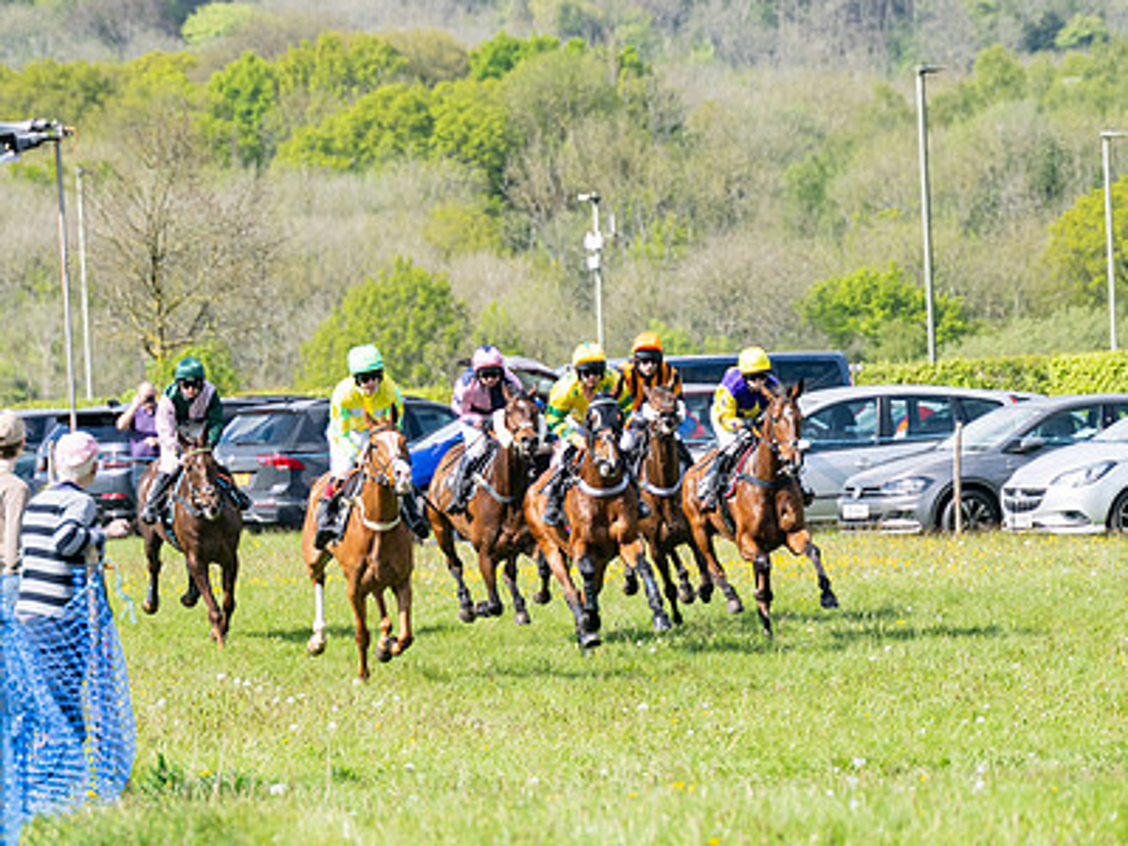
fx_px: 12285
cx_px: 554
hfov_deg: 5.3
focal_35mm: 377
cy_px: 541
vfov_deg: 3.9
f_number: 4
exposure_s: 1/1250
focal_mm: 155
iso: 200
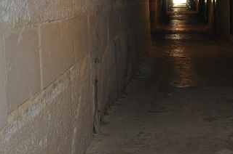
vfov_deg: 17.9
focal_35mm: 75
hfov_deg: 26.8
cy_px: 29
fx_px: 484
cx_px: 162
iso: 800
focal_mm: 20
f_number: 3.5
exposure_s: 1/60
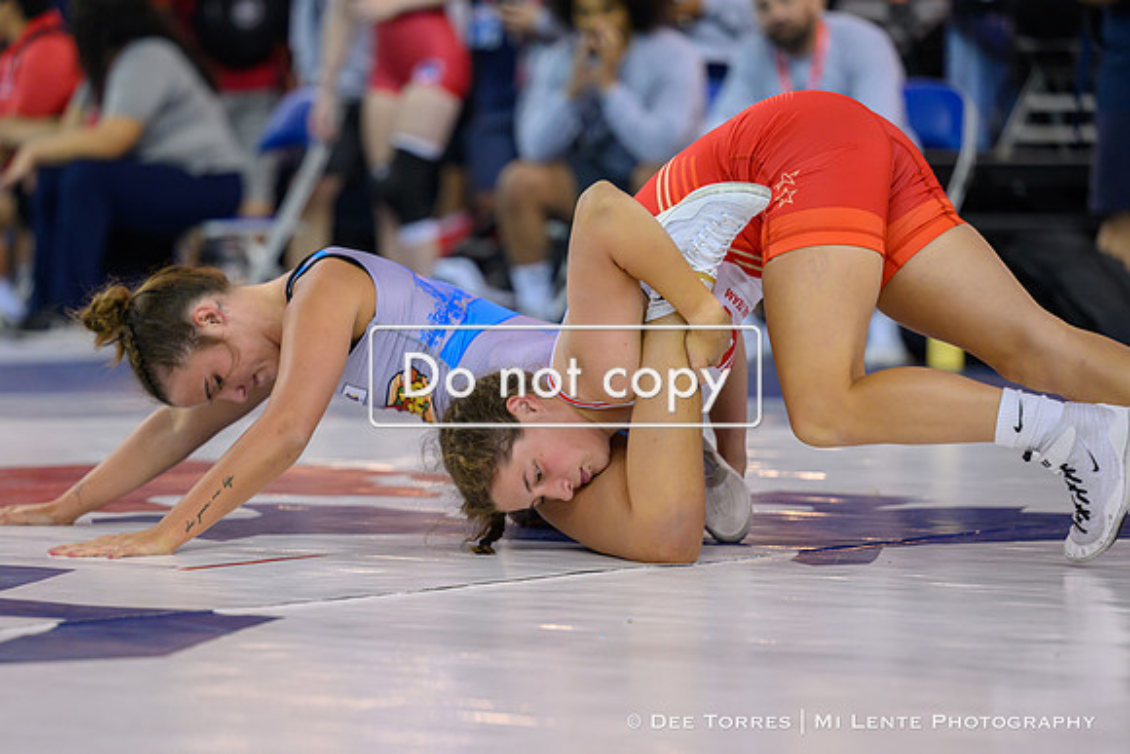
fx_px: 5295
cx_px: 454
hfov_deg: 12.2
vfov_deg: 8.1
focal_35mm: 169
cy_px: 471
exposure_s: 1/800
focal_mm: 135
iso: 1400
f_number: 2.8
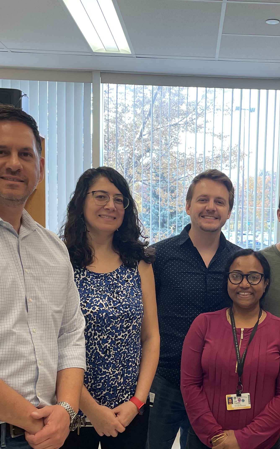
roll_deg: -0.6
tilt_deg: -5.7
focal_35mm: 52
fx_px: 635
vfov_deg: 38.4
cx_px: 215
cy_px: 300
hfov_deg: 24.6
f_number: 1.6
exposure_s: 1/120
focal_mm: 4.2
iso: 100
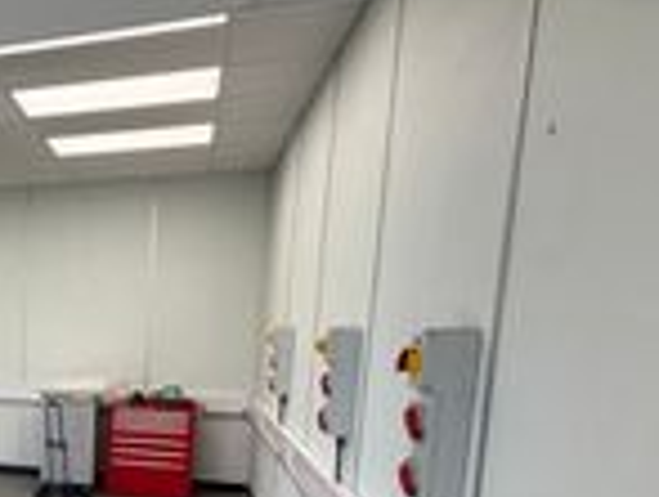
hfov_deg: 37.8
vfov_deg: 36.3
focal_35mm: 38
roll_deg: +0.6
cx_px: -117
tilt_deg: -6.6
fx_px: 725
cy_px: 412
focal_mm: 2.22
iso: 50
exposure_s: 1/100
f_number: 2.2
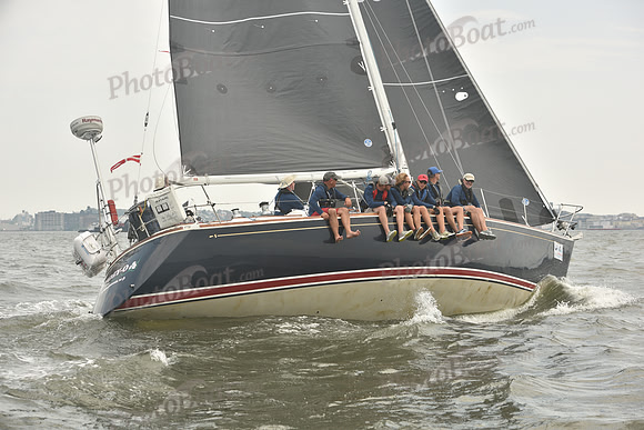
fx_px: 1252
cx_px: 322
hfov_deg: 28.8
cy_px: 215
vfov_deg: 19.5
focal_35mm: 70
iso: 250
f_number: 6.3
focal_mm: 70
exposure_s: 1/800
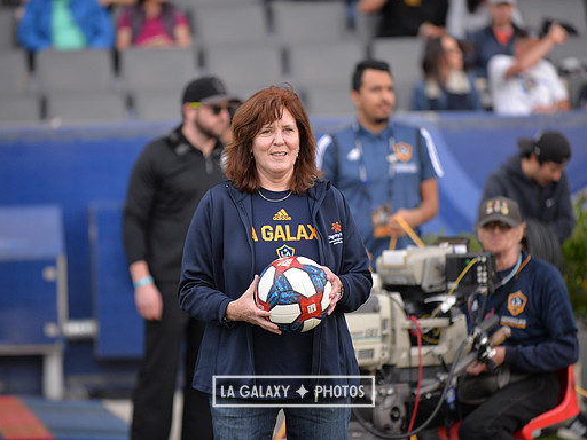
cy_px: 219
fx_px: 3697
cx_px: 294
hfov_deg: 9.1
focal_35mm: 218
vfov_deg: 6.8
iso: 640
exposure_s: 1/1600
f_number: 2.8
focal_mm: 200
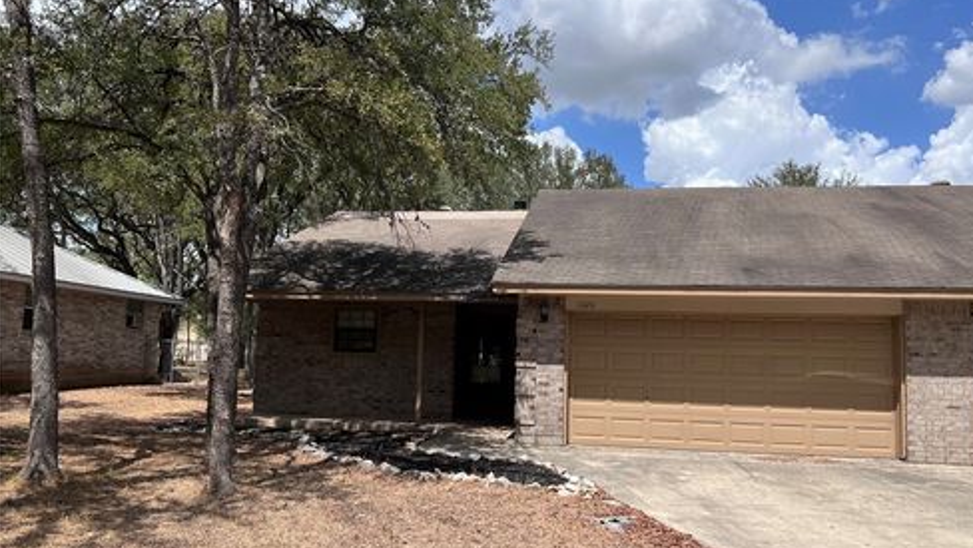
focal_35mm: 29
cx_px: 496
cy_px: 296
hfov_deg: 66.0
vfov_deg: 40.2
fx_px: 749
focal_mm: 5.7
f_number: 1.5
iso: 50
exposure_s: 1/4444
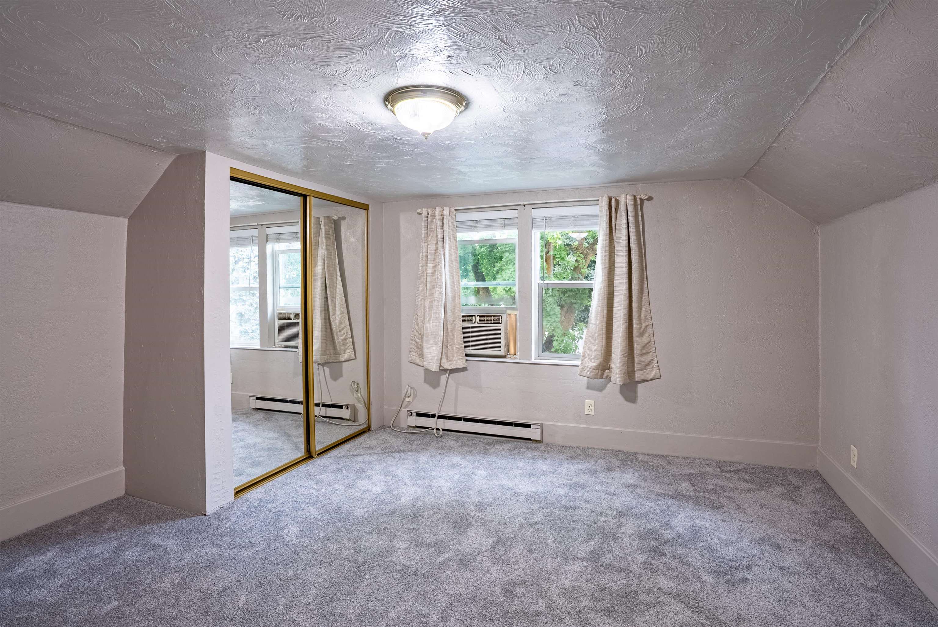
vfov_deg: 73.8
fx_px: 417
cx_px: 469
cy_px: 314
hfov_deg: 96.7
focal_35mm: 16
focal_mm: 16
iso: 400
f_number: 8
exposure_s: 1/80
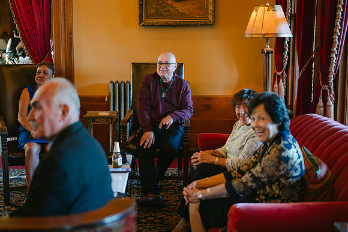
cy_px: 116
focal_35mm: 50
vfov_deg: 27.0
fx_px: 483
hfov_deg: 39.6
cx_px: 174
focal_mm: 50
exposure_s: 1/125
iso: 2000
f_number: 1.8
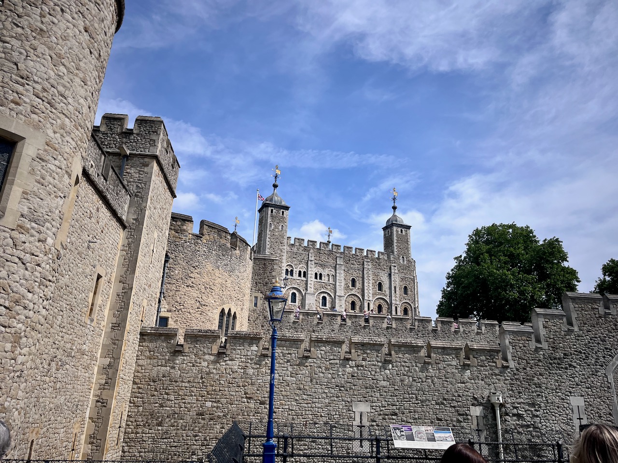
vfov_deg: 53.1
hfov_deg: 67.3
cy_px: 232
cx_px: 309
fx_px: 464
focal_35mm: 26
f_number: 1.6
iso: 50
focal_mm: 5.1
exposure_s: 1/5848
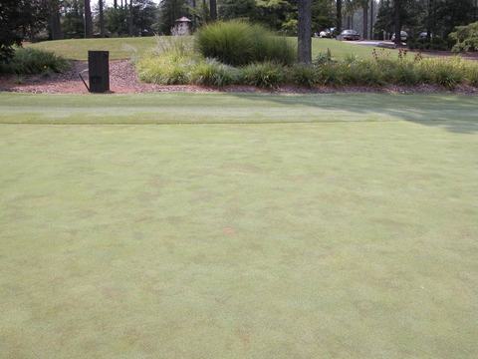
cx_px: 239
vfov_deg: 40.7
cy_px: 180
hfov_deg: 52.6
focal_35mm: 35
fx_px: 483
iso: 100
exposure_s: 1/205
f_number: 5.6
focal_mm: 8.9
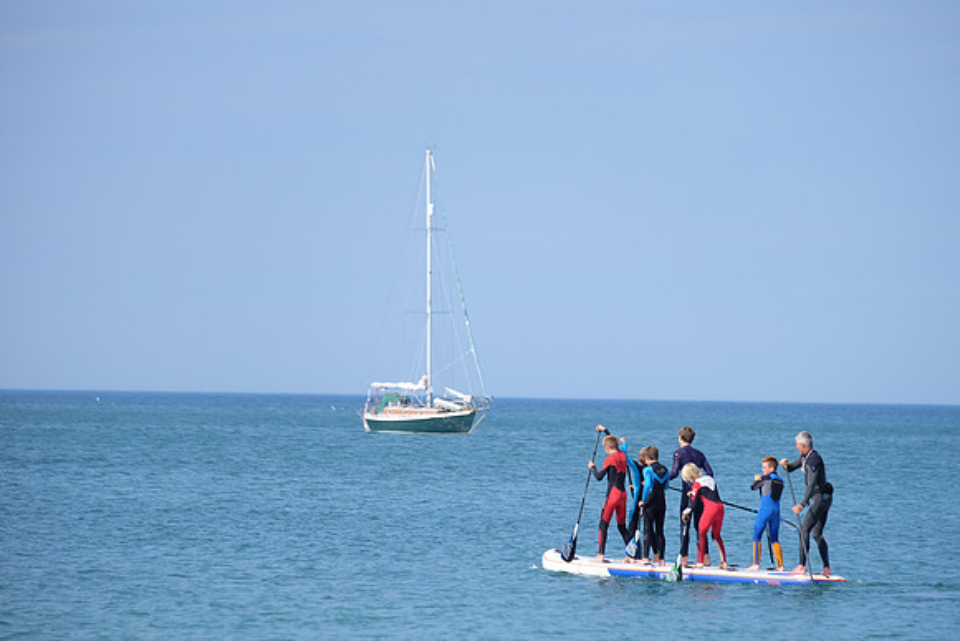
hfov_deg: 6.9
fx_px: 8001
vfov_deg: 4.6
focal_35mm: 300
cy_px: 320
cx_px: 480
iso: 200
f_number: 5.6
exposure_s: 1/640
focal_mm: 200
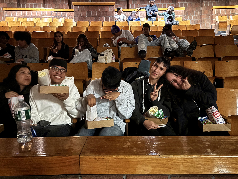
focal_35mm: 26
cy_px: 90
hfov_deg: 67.3
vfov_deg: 53.1
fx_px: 179
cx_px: 119
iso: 2500
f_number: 1.6
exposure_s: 1/15
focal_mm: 5.96
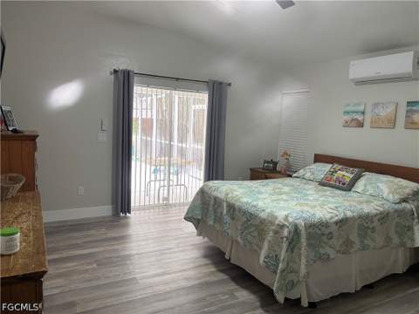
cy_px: 157
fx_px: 315
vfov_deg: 53.1
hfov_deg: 67.3
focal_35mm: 26
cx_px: 210
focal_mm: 5.96
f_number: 1.6
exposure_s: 1/83
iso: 125
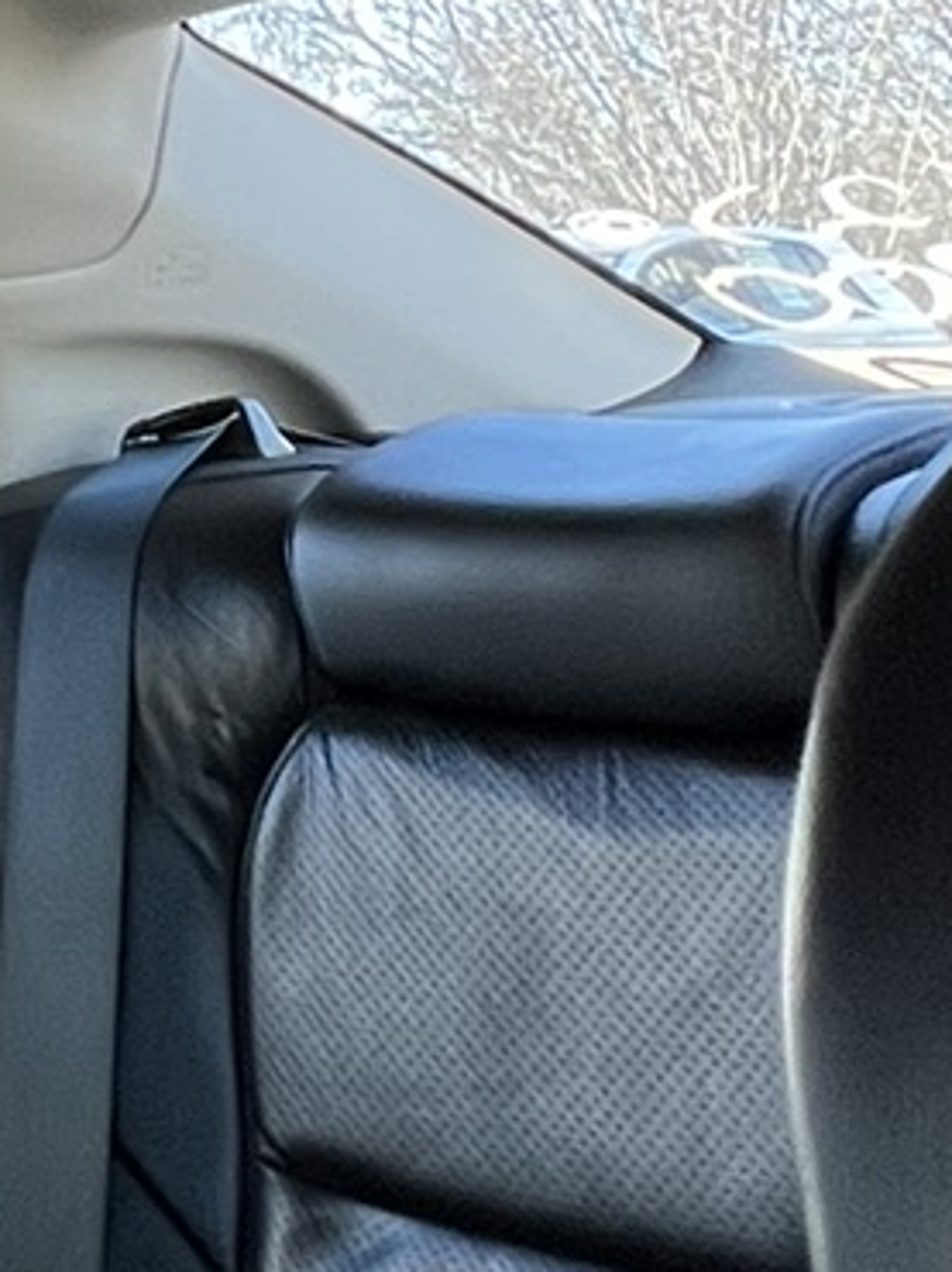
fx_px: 2643
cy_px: -808
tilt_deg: +24.5
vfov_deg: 21.2
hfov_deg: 13.6
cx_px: -1433
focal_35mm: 72
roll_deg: +4.0
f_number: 1.8
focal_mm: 1.57
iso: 80
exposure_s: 1/99
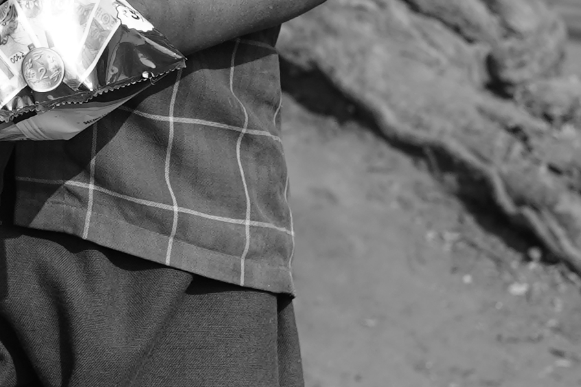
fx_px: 3776
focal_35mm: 234
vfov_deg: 5.9
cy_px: -2
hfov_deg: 8.4
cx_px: -563
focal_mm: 35
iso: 125
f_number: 5.6
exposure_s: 1/400
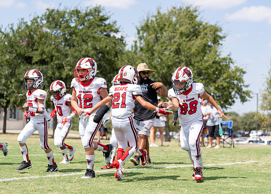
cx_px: 136
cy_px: 97
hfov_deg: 23.7
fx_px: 647
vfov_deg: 17.0
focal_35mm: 84
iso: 200
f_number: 2.8
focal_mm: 79
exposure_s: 1/2000
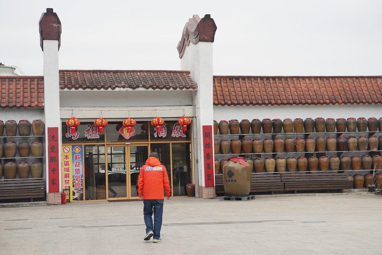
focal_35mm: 58
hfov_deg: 34.5
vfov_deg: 23.4
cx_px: 191
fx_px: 615
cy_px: 128
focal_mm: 58
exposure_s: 1/200
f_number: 4.5
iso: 100
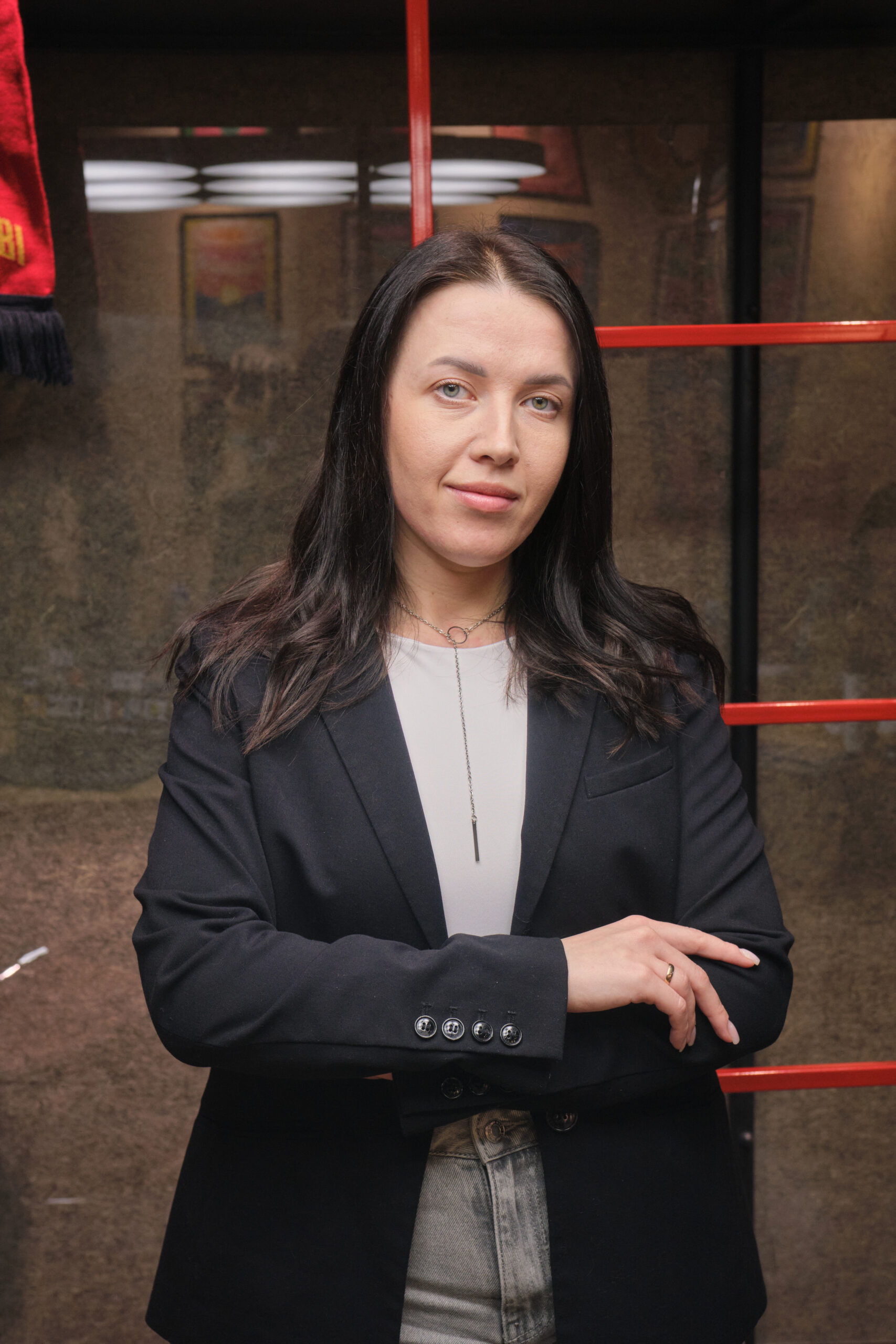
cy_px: 672
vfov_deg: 39.6
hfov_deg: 27.0
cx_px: 448
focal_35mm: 50
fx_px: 1866
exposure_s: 1/80
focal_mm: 33
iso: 1250
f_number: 4.5
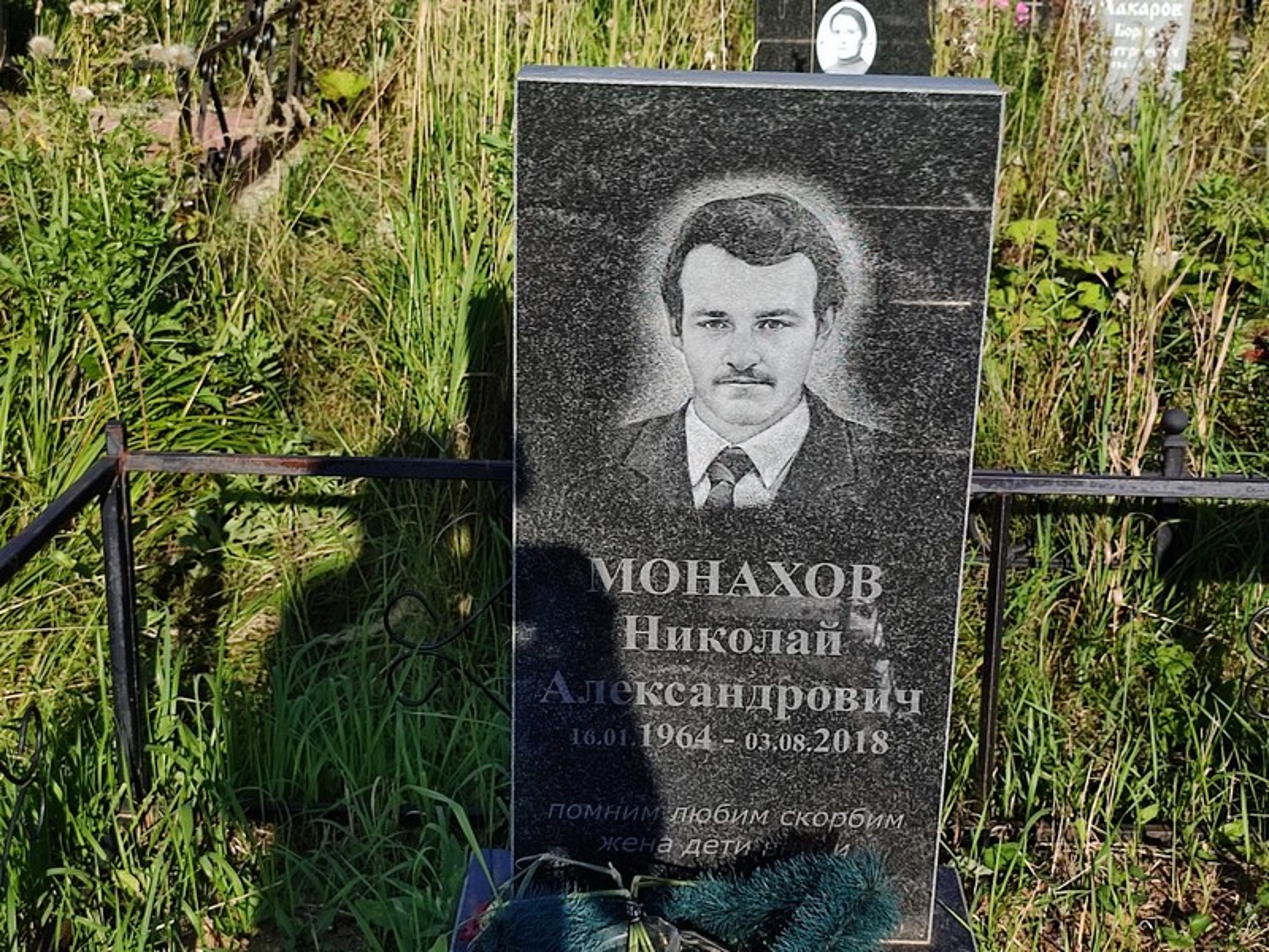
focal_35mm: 25
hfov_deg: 69.4
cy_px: 476
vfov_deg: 54.9
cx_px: 634
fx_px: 916
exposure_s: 1/553
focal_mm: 6.04
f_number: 1.9
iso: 50
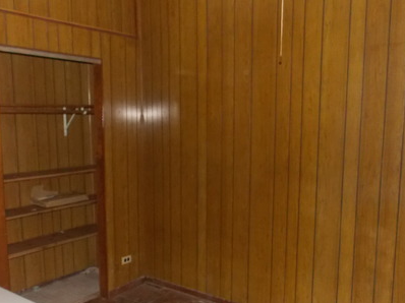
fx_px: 433
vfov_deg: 38.5
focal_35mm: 37
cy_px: 179
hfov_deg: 50.1
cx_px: 192
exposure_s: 1/4
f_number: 3.1
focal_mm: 4
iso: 400
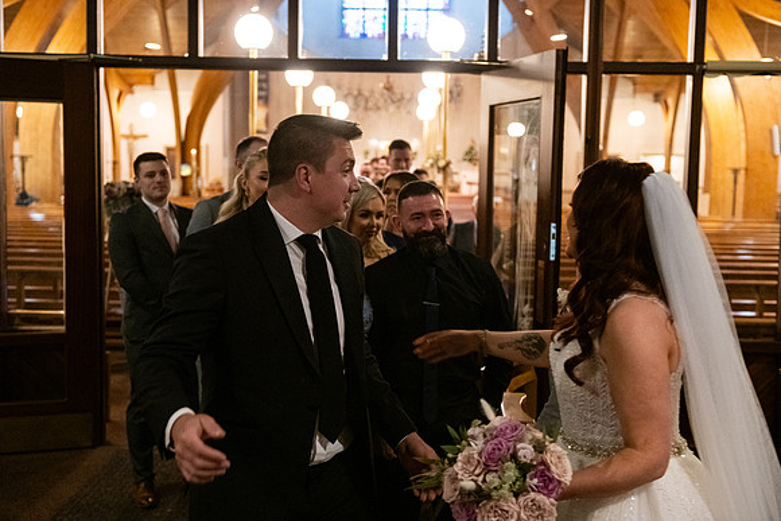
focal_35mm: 48
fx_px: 1042
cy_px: 260
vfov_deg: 28.1
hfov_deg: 41.1
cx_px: 390
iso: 2500
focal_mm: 48
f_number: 3.5
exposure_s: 1/160
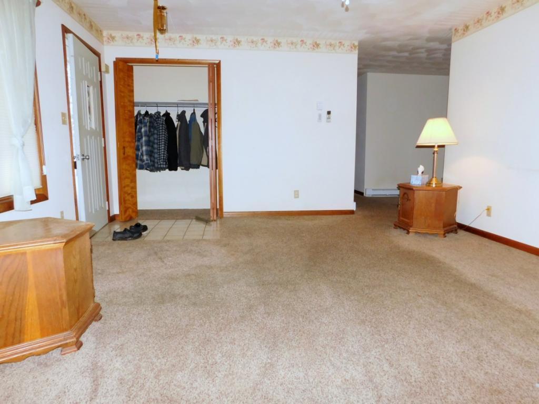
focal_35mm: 23
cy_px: 202
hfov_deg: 73.9
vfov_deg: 58.9
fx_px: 358
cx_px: 270
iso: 280
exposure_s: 1/30
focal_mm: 4
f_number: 3
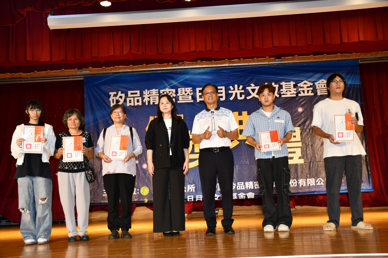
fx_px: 388
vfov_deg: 36.9
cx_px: 194
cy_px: 129
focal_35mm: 36
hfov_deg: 53.1
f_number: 3.8
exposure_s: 1/60
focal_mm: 24
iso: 280
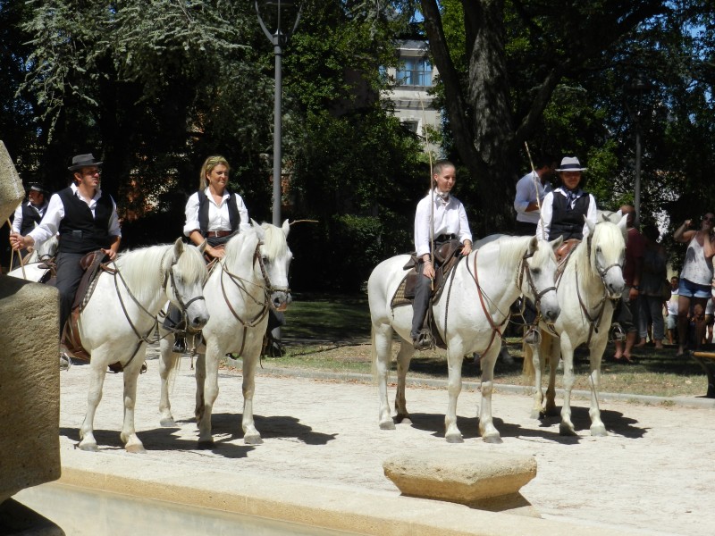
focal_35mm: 84
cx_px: 358
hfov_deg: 23.3
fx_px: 1735
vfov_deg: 17.6
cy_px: 268
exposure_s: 1/1250
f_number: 5
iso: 160
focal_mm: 14.9
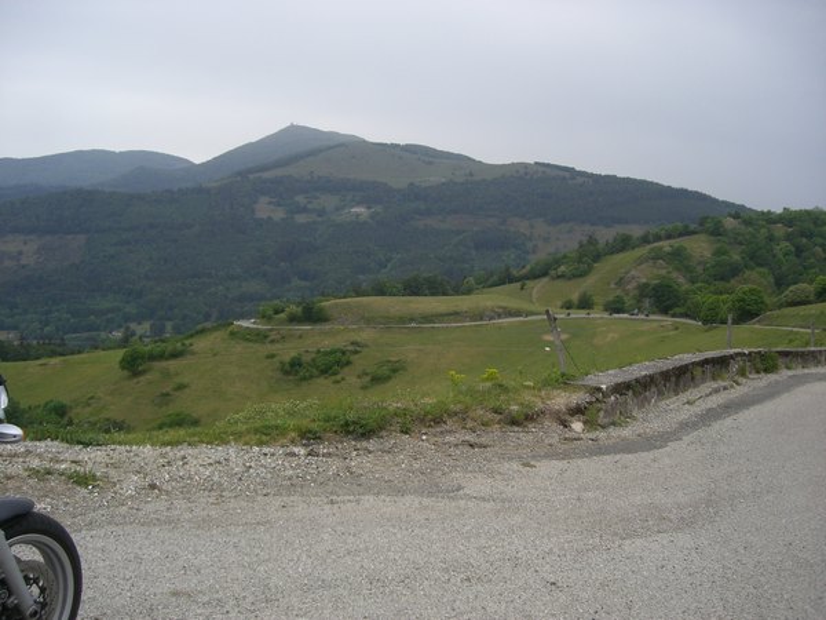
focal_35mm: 38
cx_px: 413
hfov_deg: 49.0
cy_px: 310
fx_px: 907
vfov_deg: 37.7
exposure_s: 1/250
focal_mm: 6.2
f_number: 2.7
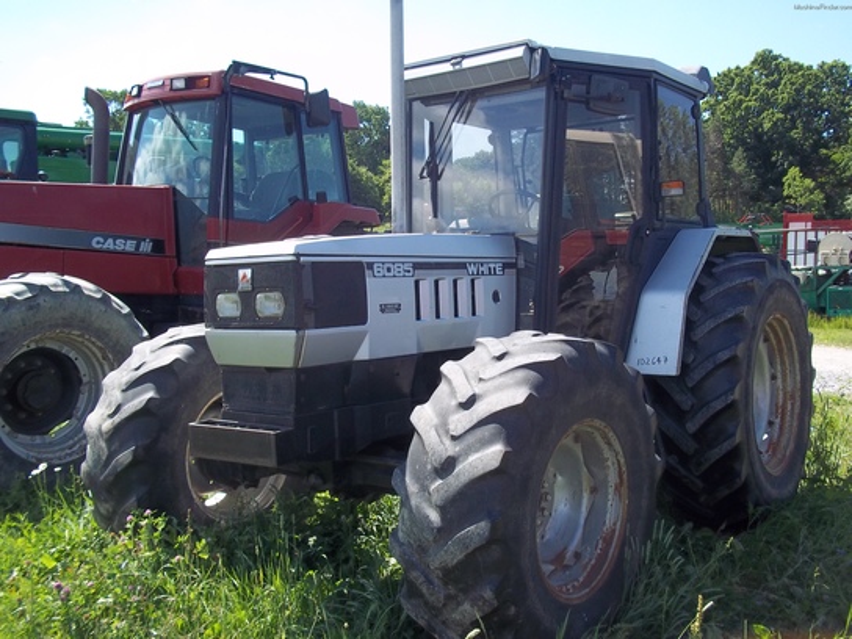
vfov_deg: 39.7
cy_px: 320
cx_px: 426
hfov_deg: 51.4
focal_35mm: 36
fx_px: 886
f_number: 8
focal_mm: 6.5
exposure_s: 1/80
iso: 80
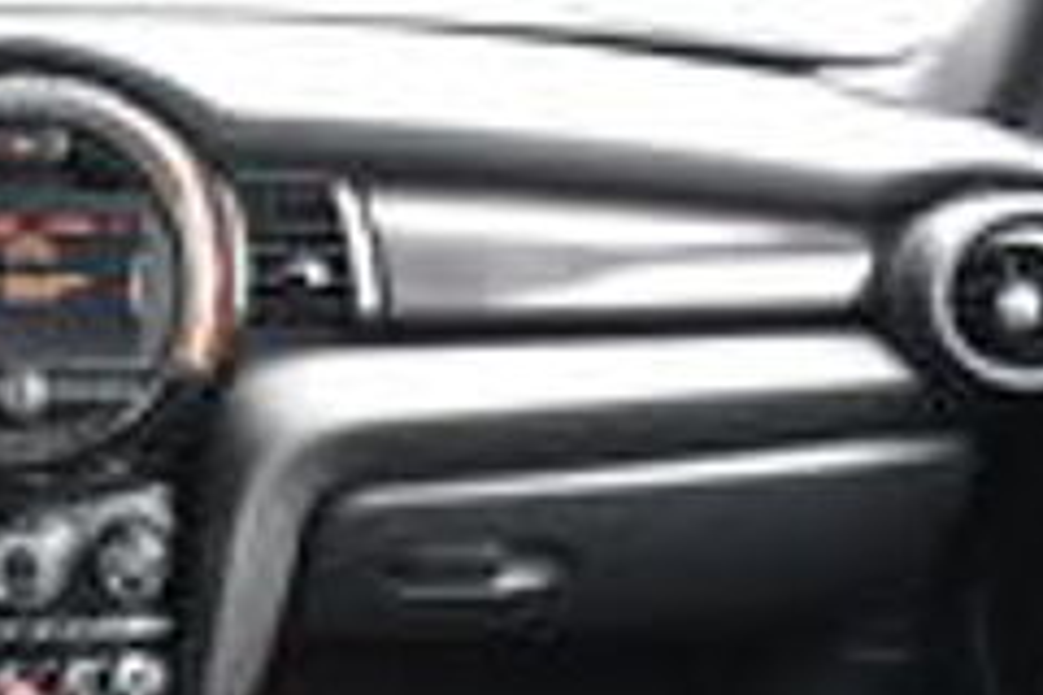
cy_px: 437
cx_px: 26
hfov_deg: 28.8
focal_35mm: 66
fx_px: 1912
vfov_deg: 20.6
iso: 1600
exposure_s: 1/60
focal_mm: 22
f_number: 3.5
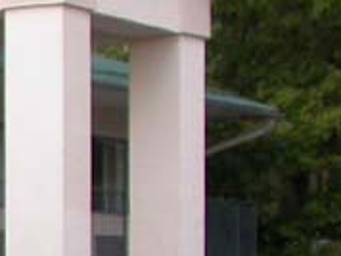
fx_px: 2150
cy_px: 550
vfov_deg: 6.6
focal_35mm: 218
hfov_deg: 8.1
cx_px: -557
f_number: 3.7
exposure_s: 1/93.3
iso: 100
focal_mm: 7.85
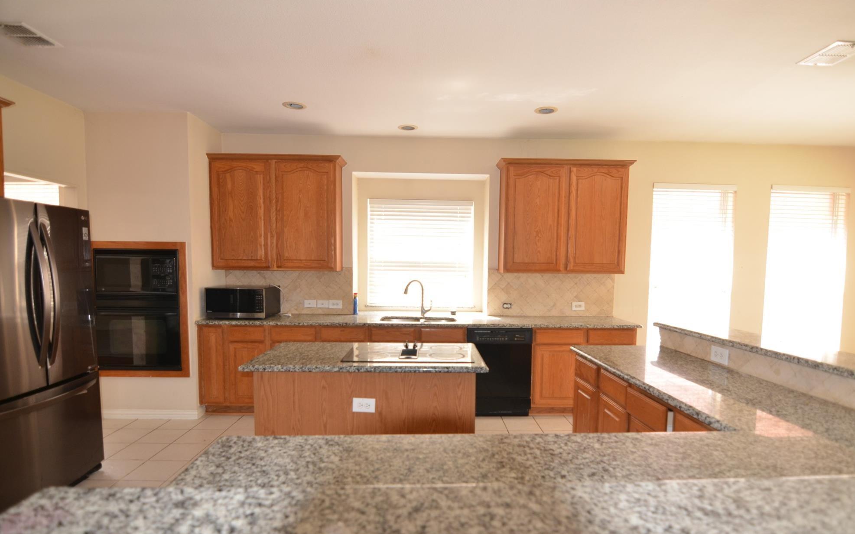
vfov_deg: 62.1
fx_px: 443
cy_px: 291
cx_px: 437
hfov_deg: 88.0
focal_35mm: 19
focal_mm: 12
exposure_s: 1/80
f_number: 2.8
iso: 400
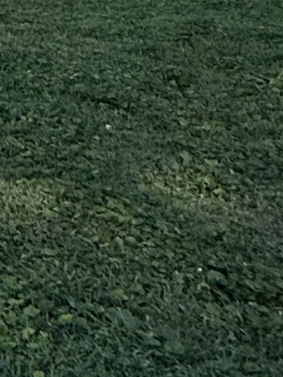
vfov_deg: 19.3
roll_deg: -0.1
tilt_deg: -2.9
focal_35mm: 93
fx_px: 1014
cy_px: -127
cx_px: -481
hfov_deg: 11.6
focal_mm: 2.22
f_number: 2.2
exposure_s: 1/1795
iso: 64
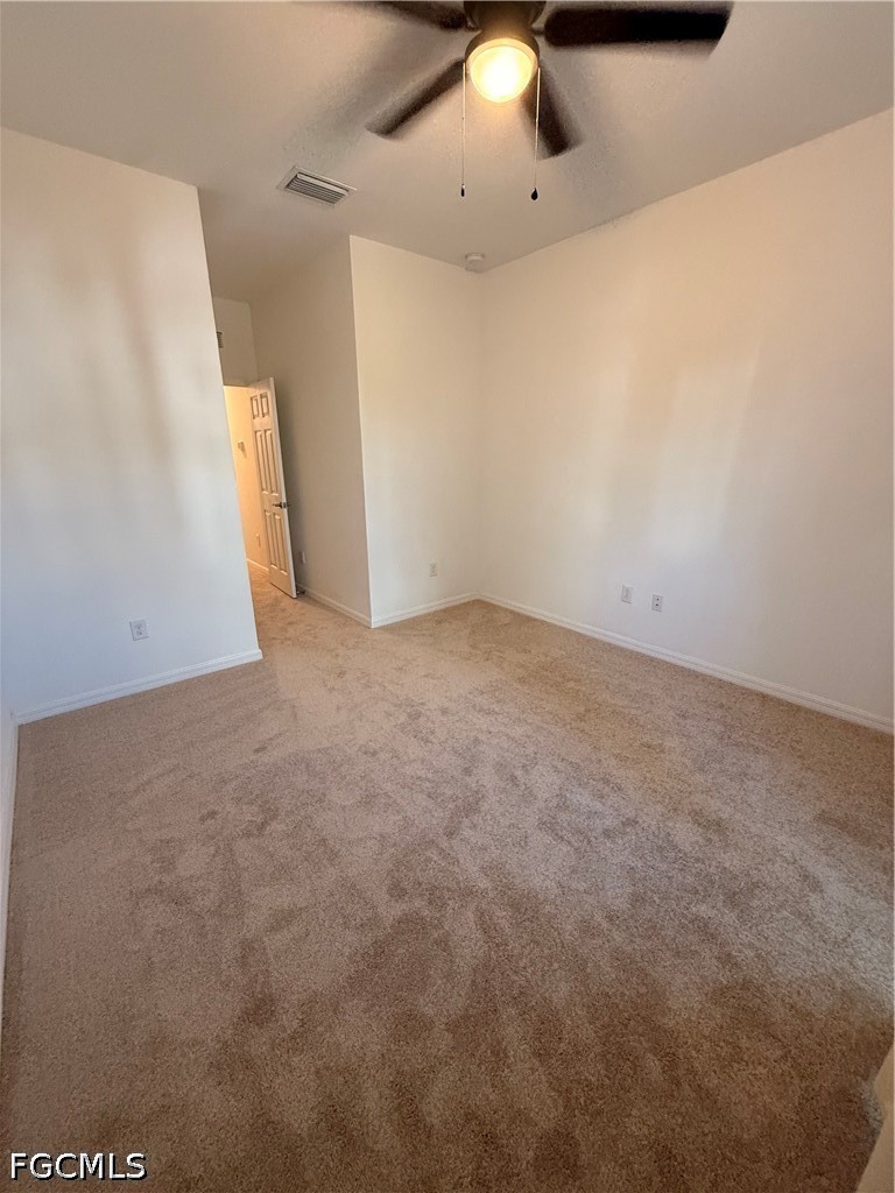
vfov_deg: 102.1
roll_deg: +0.7
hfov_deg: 85.7
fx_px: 483
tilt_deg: -17.0
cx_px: 448
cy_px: 596
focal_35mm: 14
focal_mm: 2.22
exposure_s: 1/60
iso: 400
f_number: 2.2
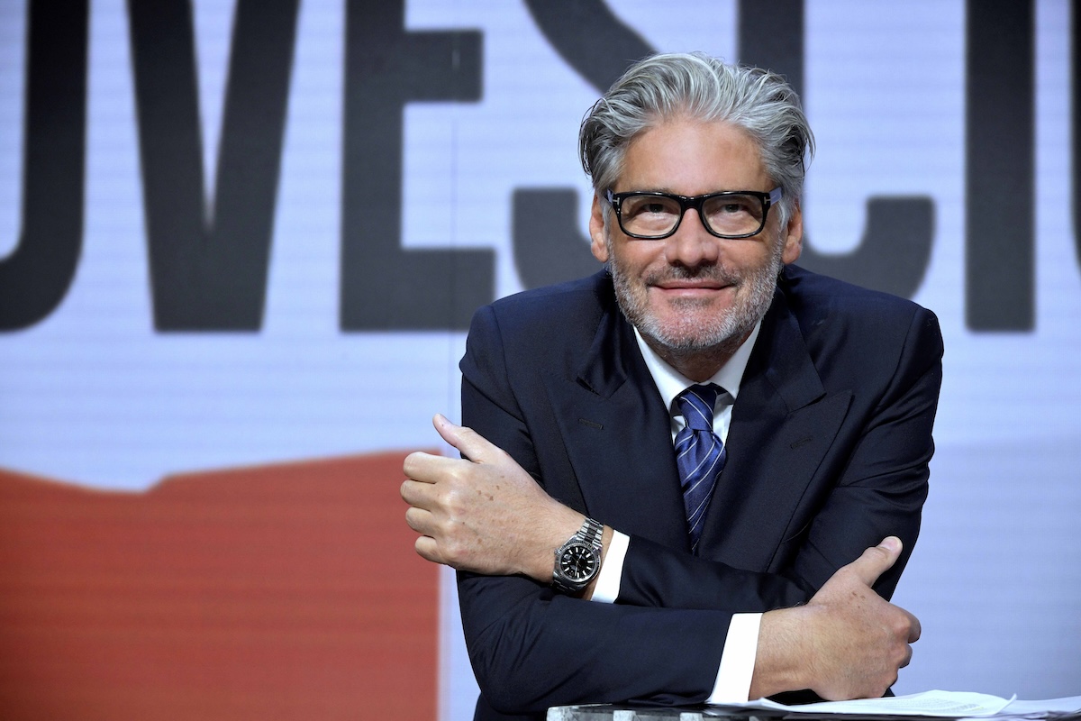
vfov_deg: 14.9
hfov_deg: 22.1
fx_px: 2762
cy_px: 360
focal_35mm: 92
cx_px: 540
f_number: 5.6
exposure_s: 1/320
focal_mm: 92
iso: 1600
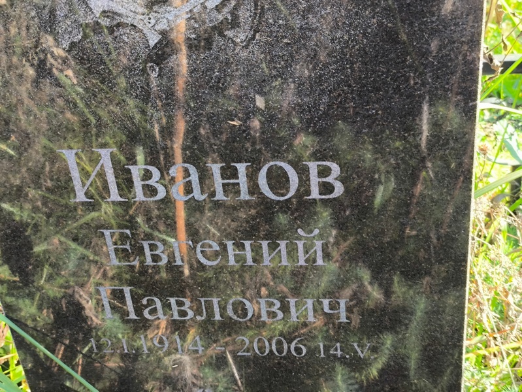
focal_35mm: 50
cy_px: 196
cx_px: 261
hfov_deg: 38.2
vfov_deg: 29.1
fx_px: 754
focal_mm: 4.71
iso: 64
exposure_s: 1/120
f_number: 1.7
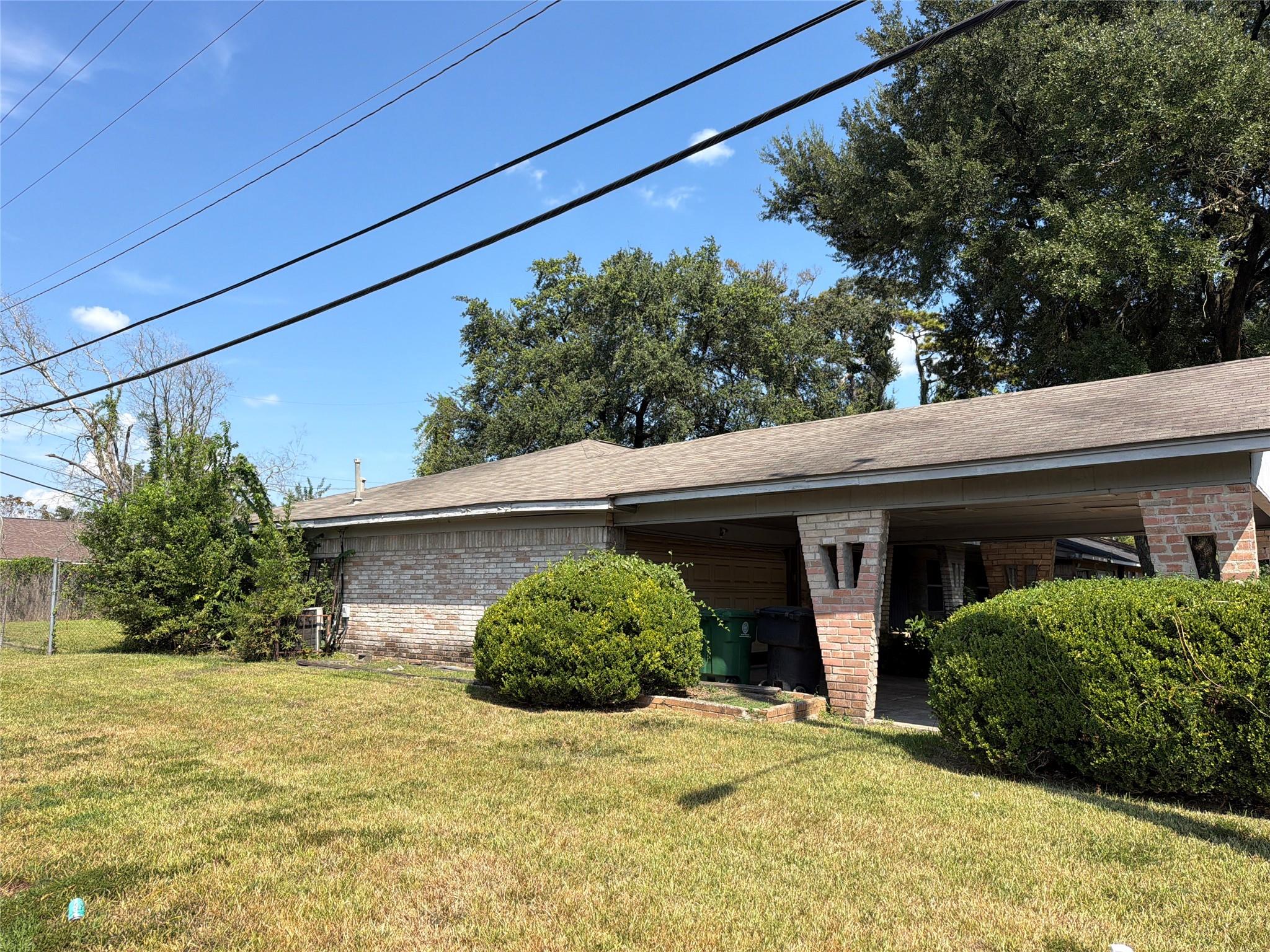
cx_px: 635
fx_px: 881
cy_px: 476
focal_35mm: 24
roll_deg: -0.8
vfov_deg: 56.8
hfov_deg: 71.6
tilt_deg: +6.4
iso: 80
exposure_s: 1/3759
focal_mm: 6.76
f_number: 1.78
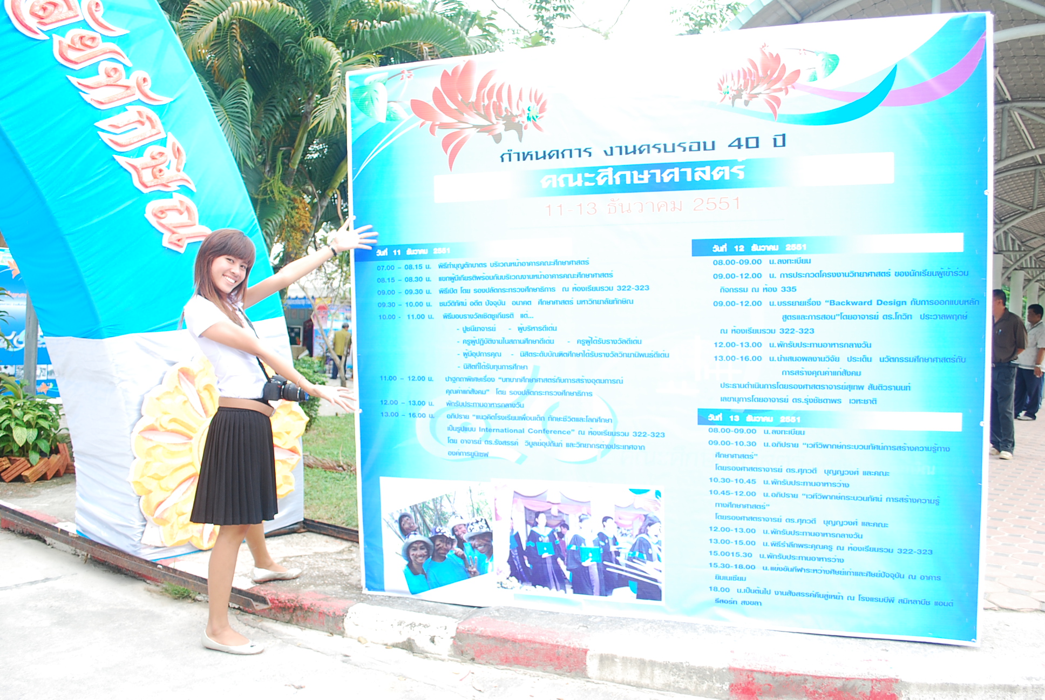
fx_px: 872
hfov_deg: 61.9
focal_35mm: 30
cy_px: 350
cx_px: 522
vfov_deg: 43.7
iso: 200
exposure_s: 1/100
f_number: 5
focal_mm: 20
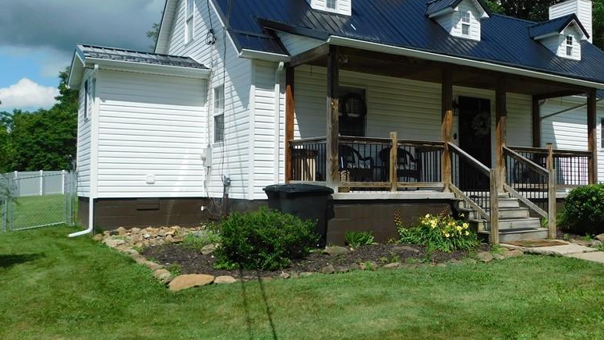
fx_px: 577
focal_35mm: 36
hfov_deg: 54.8
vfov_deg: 32.8
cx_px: 369
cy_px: 160
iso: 125
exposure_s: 1/640
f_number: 6.2
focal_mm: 4.5
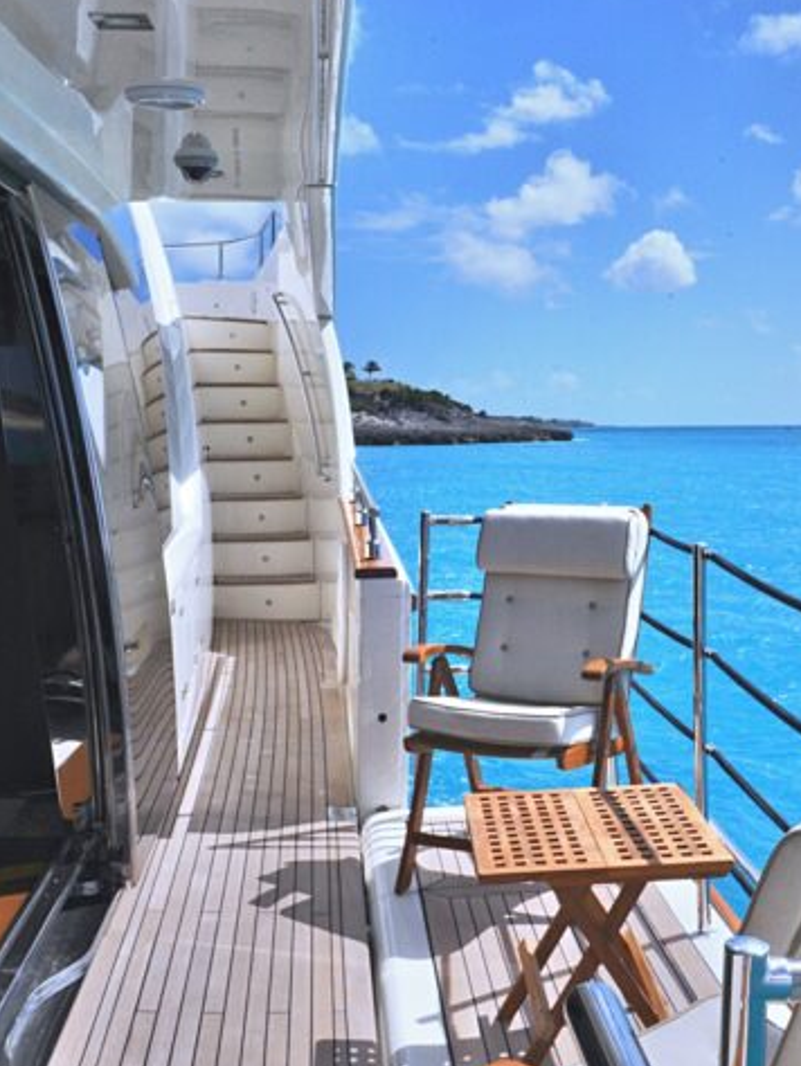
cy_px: 542
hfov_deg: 34.3
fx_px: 1295
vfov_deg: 44.8
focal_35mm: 42
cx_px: 464
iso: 320
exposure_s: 1/250
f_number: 22
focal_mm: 18
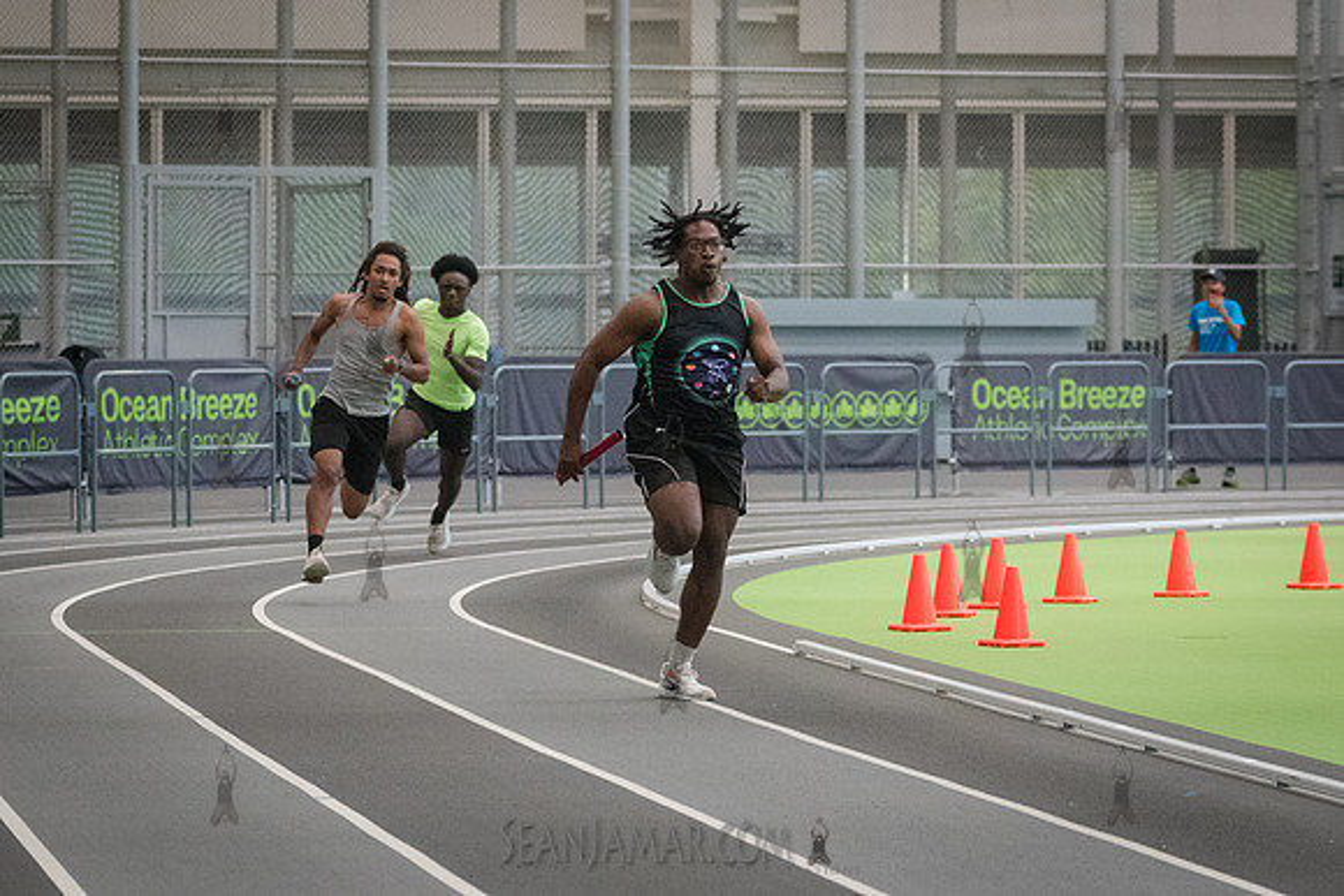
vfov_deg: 7.5
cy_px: 552
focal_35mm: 182
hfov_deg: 11.3
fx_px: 6801
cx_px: 695
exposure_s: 1/1000
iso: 6400
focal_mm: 100
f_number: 4
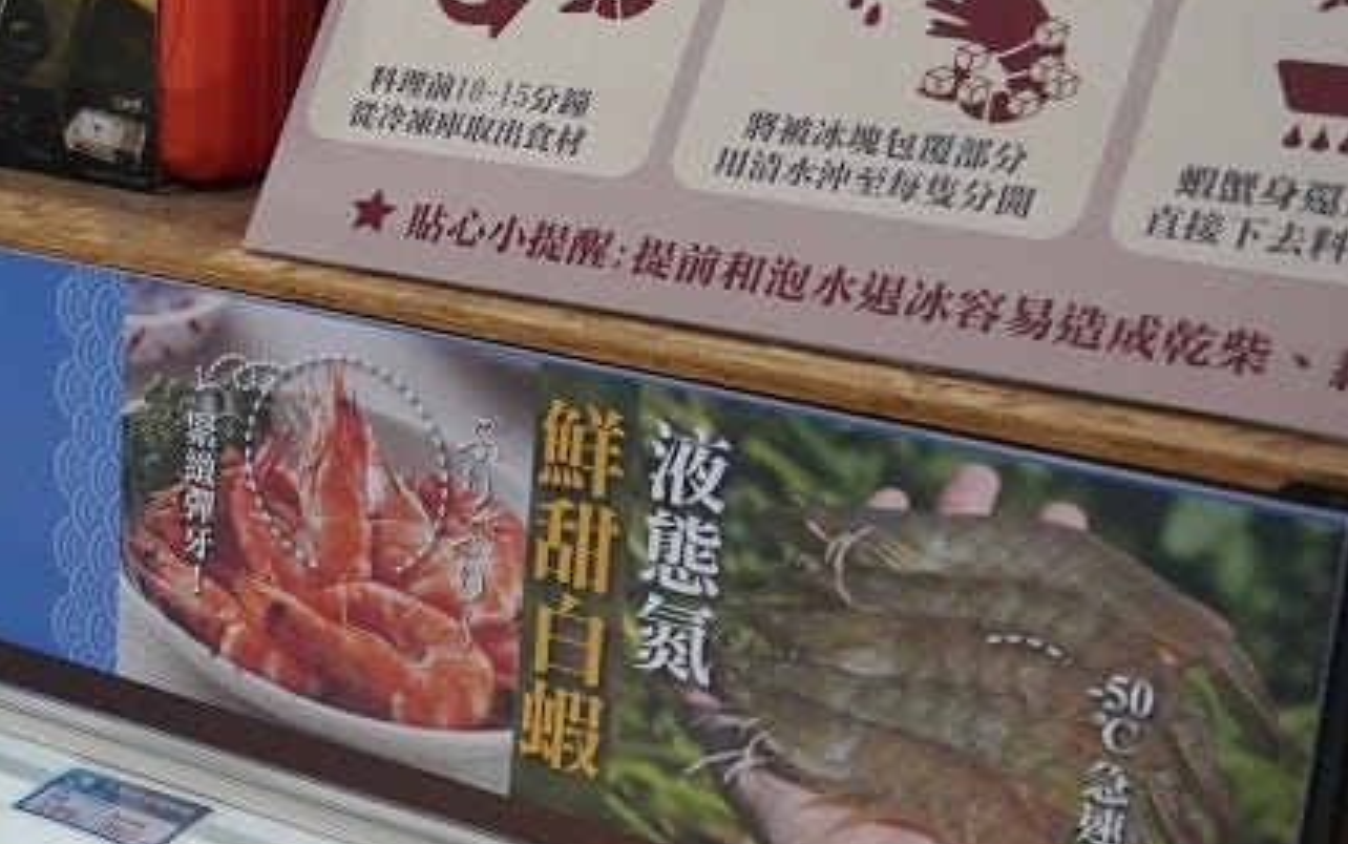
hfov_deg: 22.6
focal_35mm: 80
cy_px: 542
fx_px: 2941
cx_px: -485
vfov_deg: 16.3
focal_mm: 28
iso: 640
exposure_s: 1/160
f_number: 4
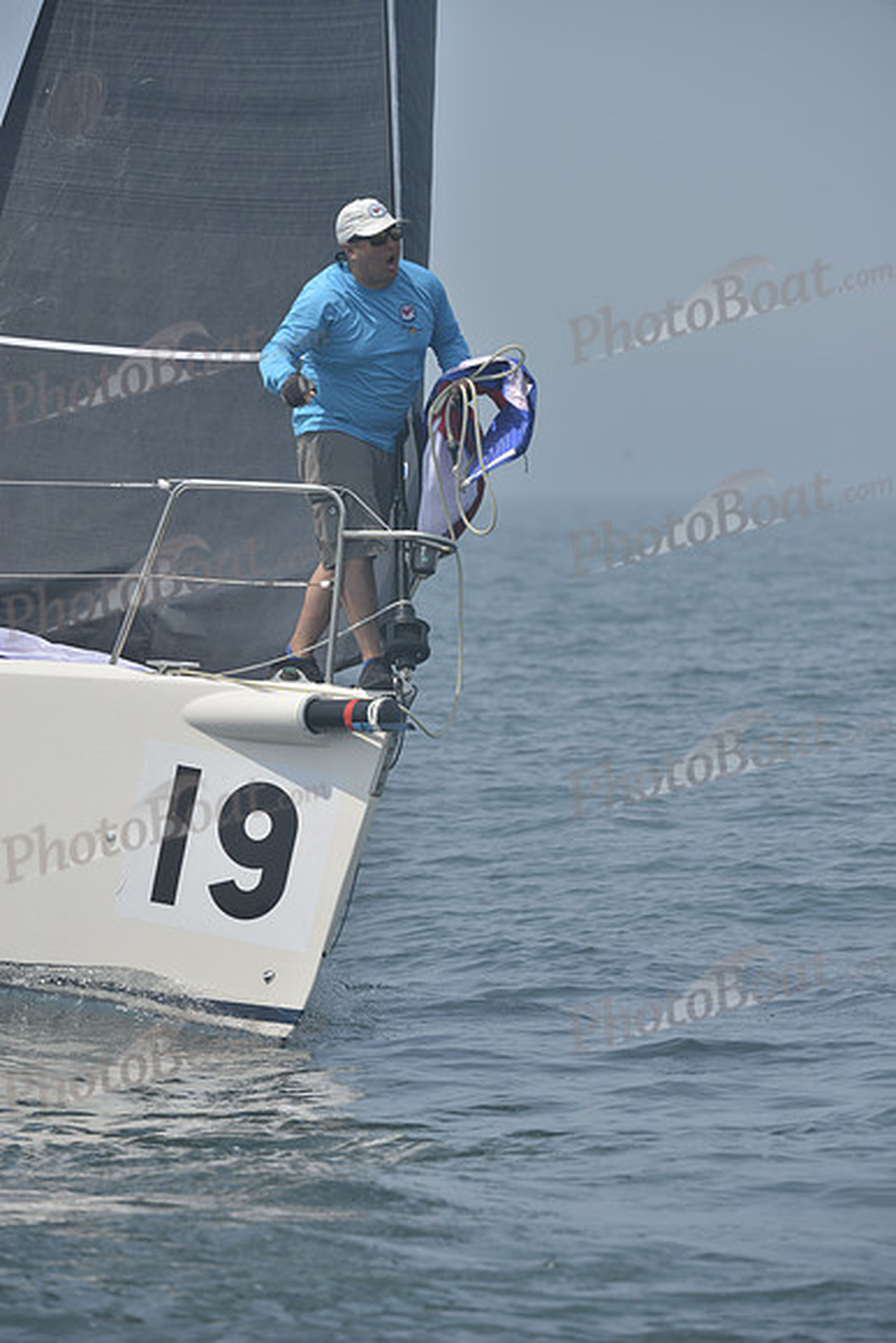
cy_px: 672
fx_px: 12685
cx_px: 448
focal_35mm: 340
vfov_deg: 6.1
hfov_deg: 4.0
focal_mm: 340
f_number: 10
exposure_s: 1/1000
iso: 280
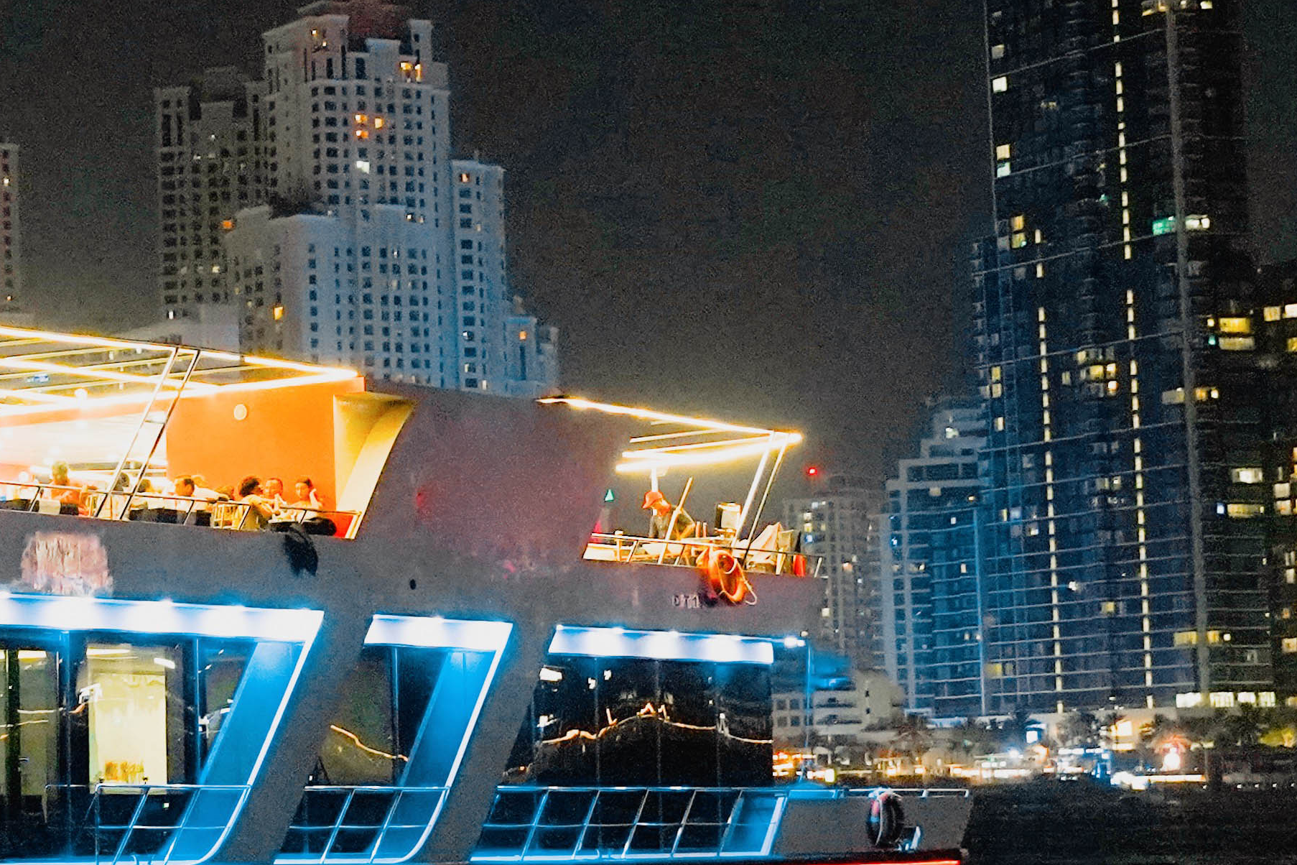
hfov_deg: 17.8
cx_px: -240
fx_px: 3936
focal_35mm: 109
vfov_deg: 12.5
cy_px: 406
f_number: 3.5
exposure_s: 1/125
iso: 6400
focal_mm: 33.7
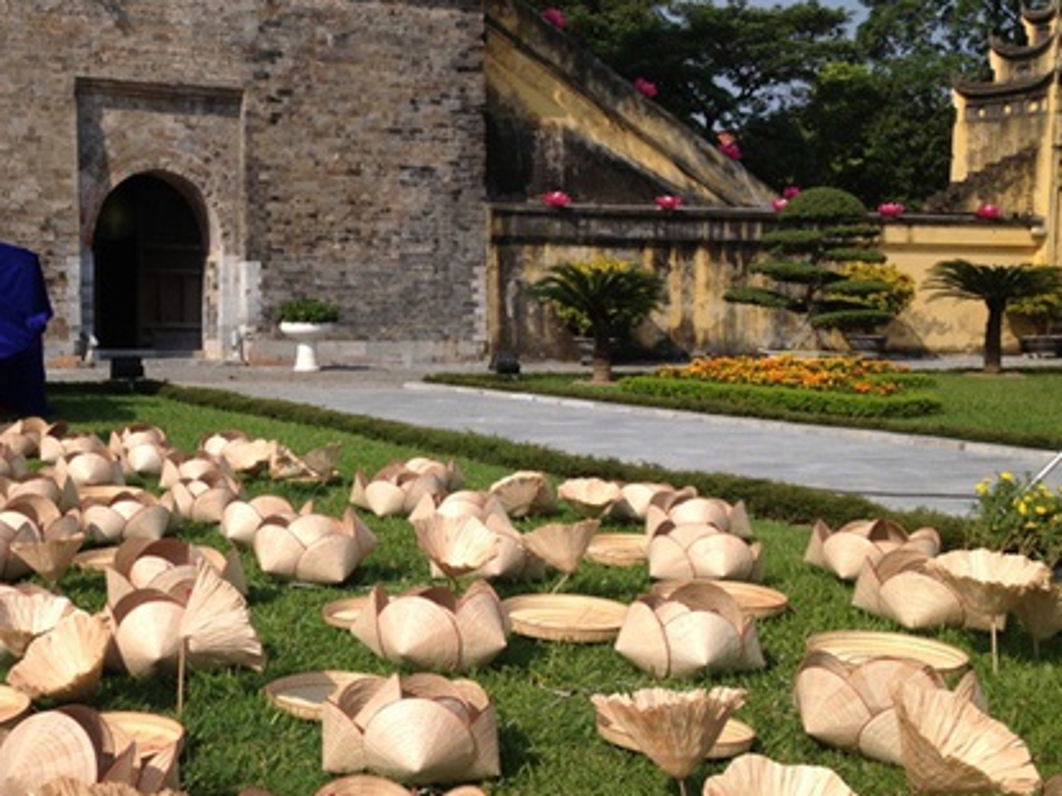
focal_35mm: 54
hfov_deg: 35.0
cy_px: 453
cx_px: 315
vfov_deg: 27.0
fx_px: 1656
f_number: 2.4
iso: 50
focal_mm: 4.28
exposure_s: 1/2632
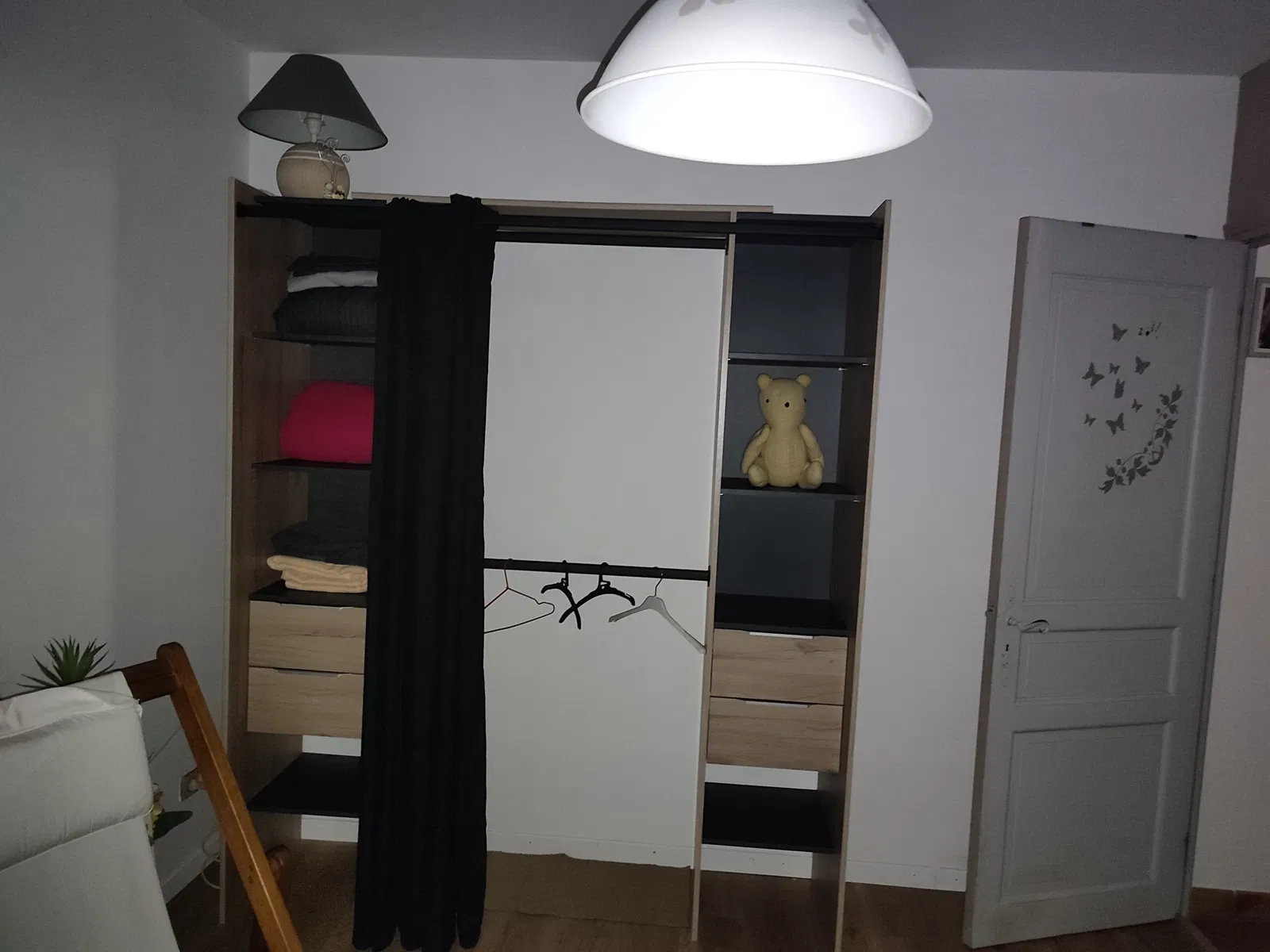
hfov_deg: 69.4
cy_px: 476
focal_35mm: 25
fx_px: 917
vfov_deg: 54.9
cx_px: 635
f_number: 1.9
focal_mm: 6.04
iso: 3407
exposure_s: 1/14
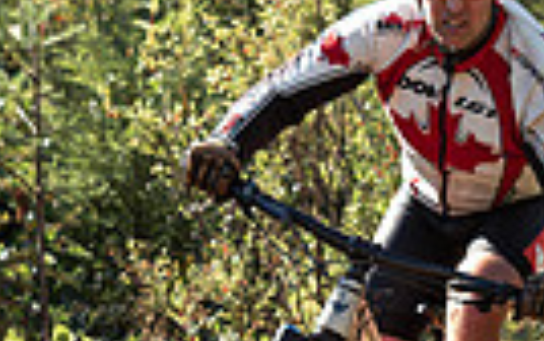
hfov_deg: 5.7
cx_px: 457
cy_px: 321
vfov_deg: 3.5
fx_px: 5505
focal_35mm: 371
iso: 160
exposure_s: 1/1000
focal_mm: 52
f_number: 2.8
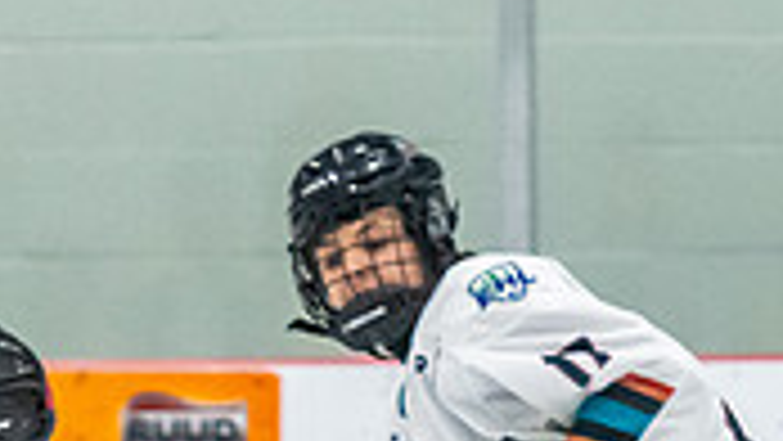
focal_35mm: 738
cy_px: 859
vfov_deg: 1.6
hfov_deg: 2.9
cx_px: 0
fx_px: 15327
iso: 4000
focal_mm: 125
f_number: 2.8
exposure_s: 1/800
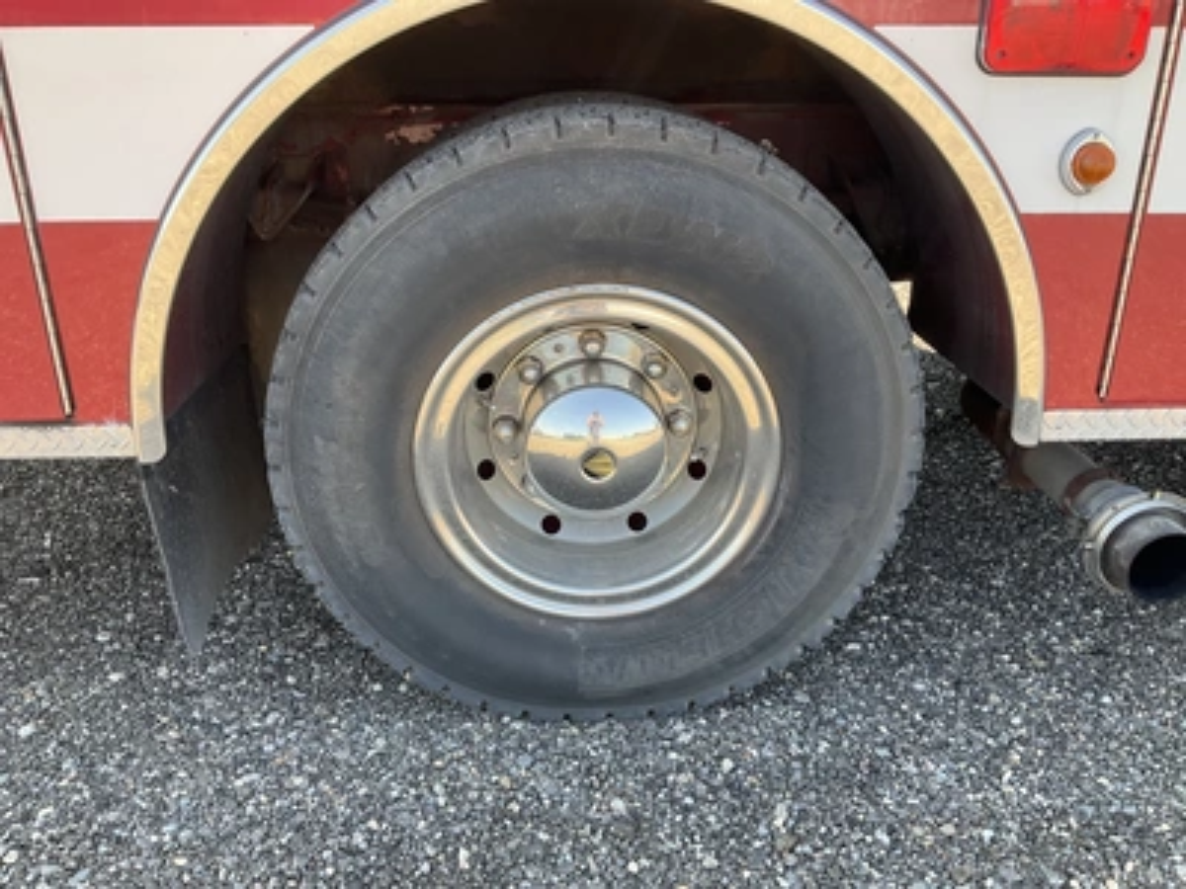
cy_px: 444
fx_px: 994
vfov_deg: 48.2
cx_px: 593
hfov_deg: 61.7
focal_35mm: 29
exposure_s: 1/172
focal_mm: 3
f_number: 1.8
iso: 25
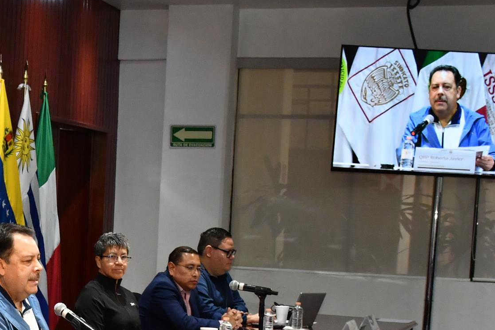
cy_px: 310
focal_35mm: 100
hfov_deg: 20.0
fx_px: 1375
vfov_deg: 13.5
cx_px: 35
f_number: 5.6
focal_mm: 27
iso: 1250
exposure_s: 1/100
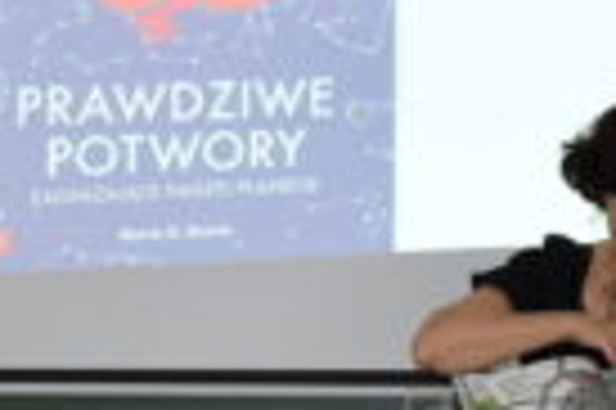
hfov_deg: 9.2
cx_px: 854
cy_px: 421
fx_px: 3743
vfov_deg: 6.2
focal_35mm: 219
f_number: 5.6
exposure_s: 1/125
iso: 720
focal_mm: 26
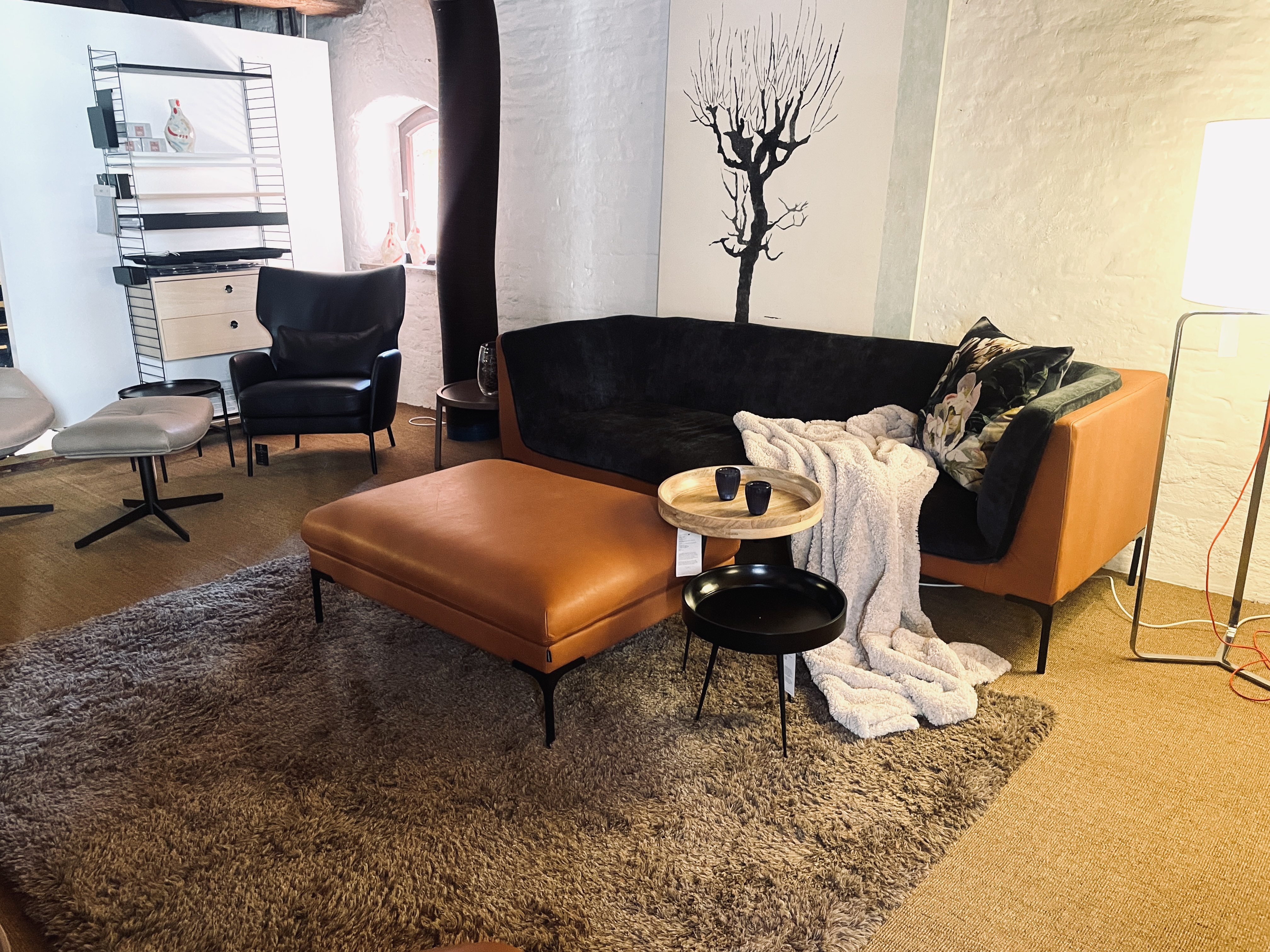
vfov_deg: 53.1
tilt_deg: -15.9
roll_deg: -0.3
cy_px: 476
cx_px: 635
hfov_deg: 67.3
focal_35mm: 26
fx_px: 954
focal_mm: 4.2
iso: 400
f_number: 1.6
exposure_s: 1/33
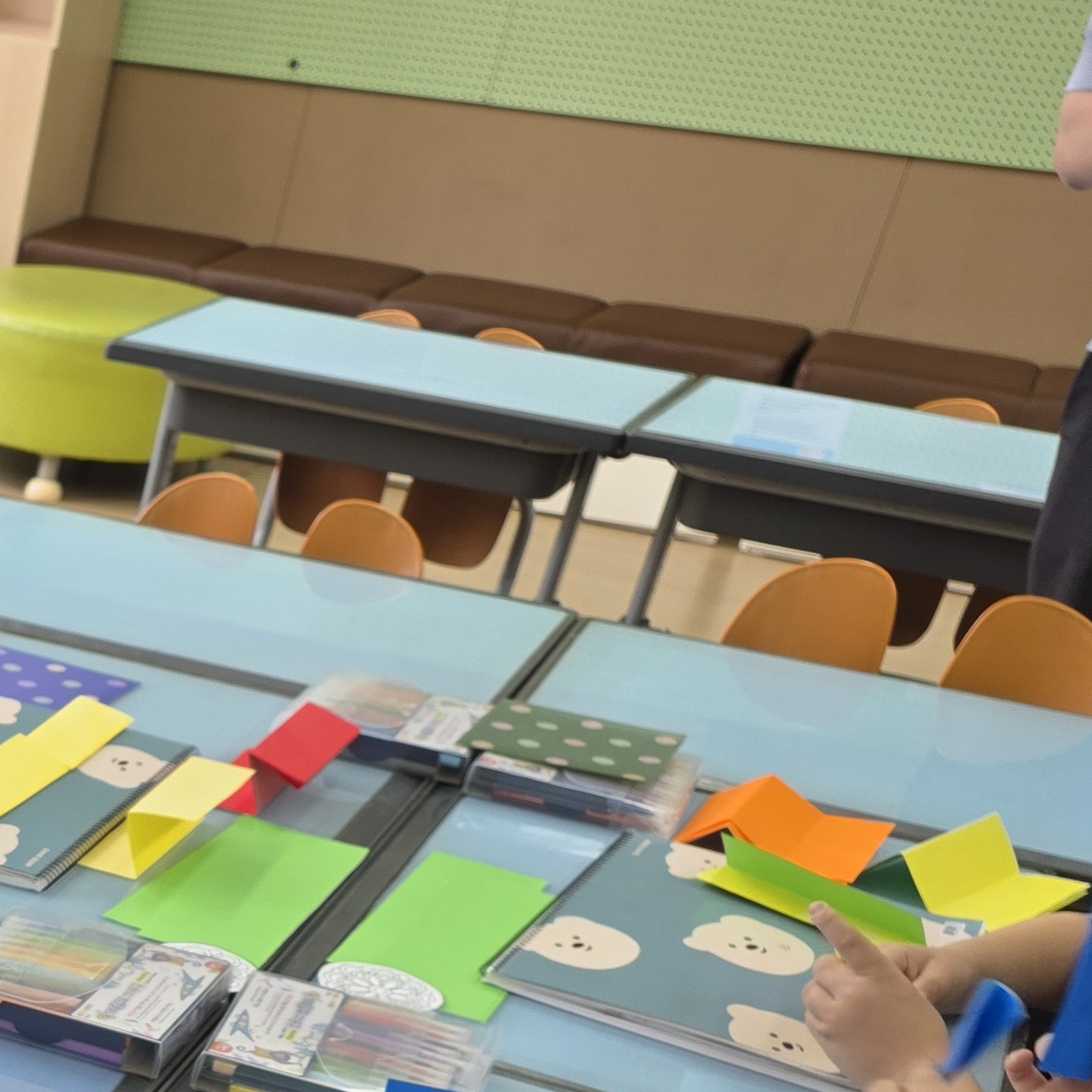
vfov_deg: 23.8
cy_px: 1311
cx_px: -572
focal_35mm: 66
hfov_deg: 21.6
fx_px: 2356
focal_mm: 6.3
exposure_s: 1/120
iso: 64
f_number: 1.7
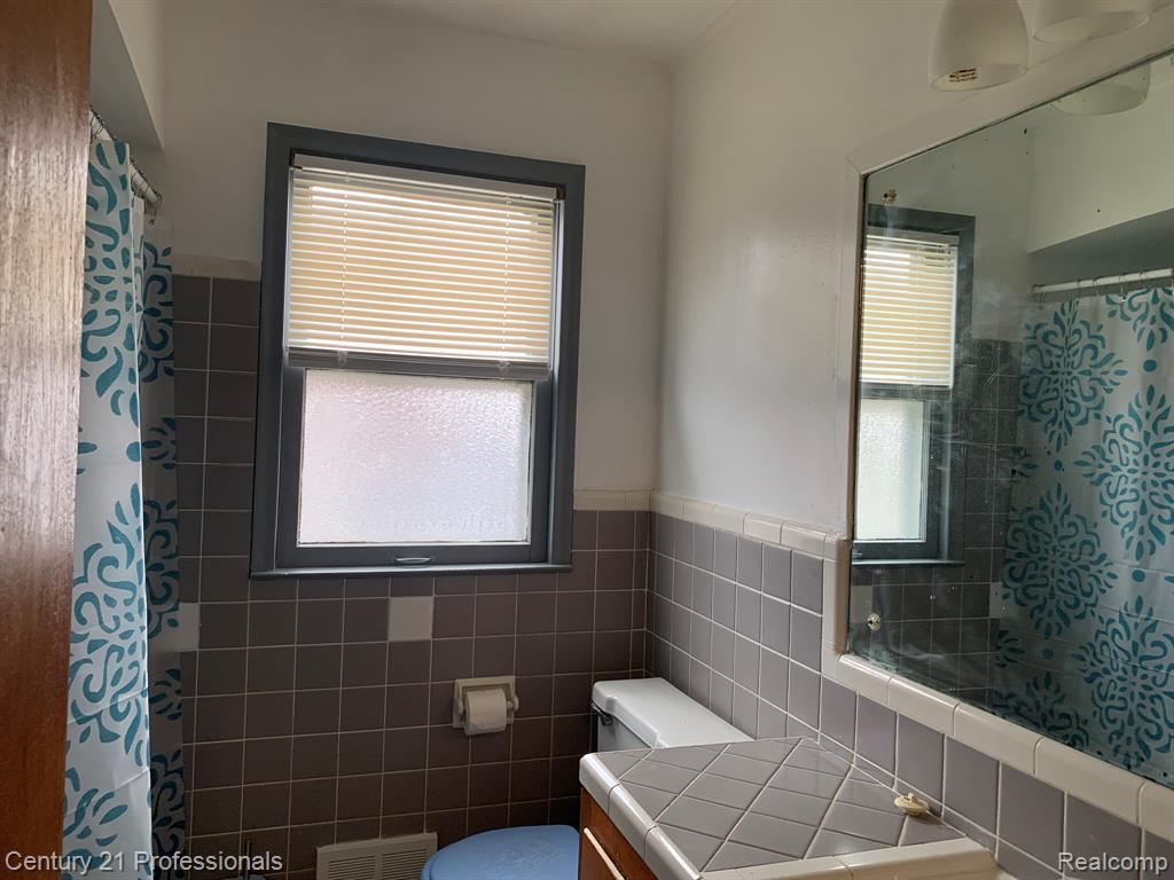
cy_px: 440
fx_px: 882
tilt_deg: +0.4
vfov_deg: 53.1
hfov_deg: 67.3
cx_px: 587
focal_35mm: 26
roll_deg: -2.3
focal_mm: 4.25
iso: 100
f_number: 1.8
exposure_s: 1/87
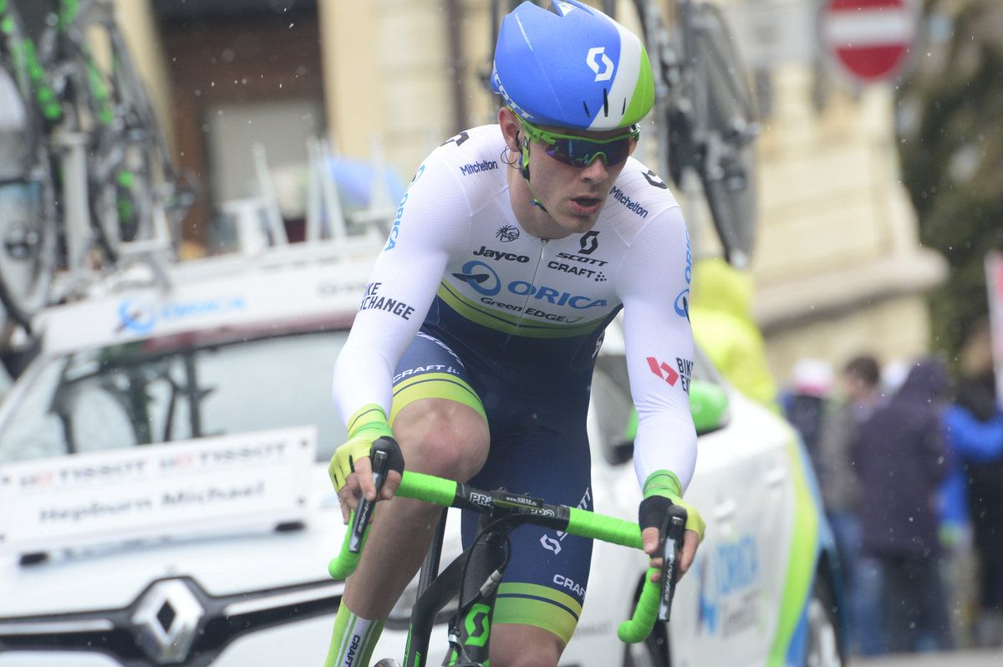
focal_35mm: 400
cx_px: 502
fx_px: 11135
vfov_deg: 3.4
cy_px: 334
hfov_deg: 5.2
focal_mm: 400
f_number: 9
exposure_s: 1/640
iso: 1250
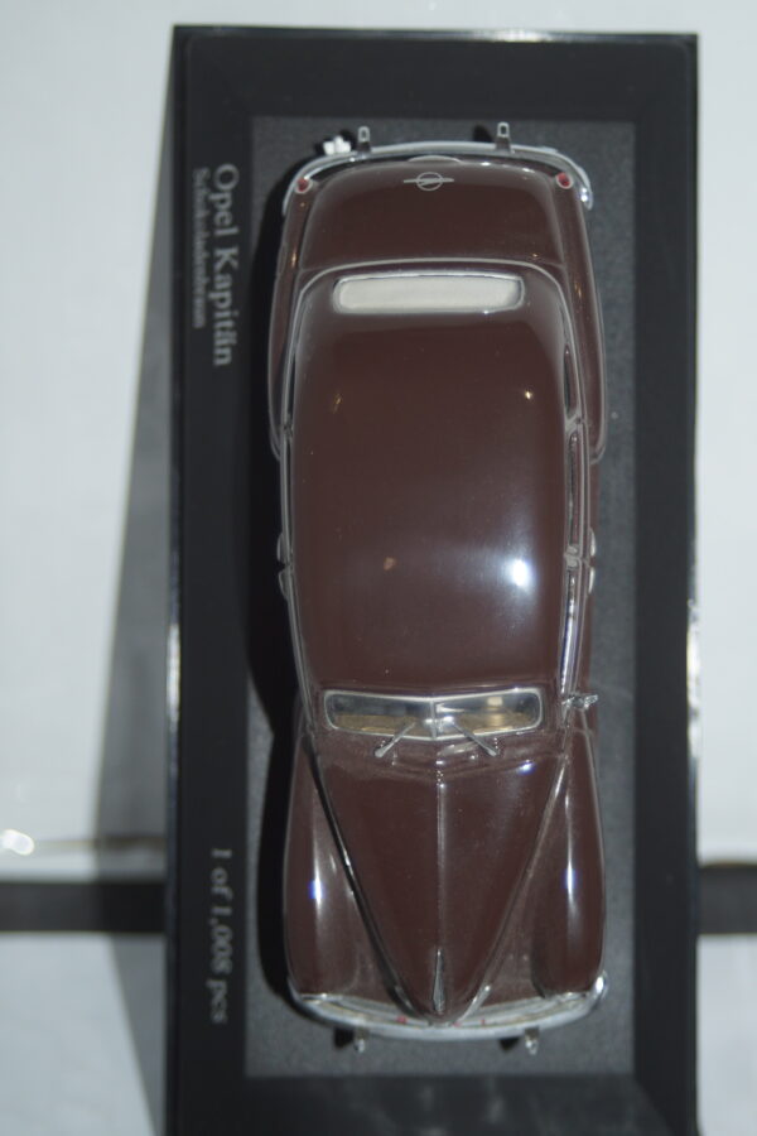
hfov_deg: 15.2
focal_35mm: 90
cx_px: 378
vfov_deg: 22.6
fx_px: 2839
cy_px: 568
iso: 200
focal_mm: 60
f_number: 5.6
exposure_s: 1/60
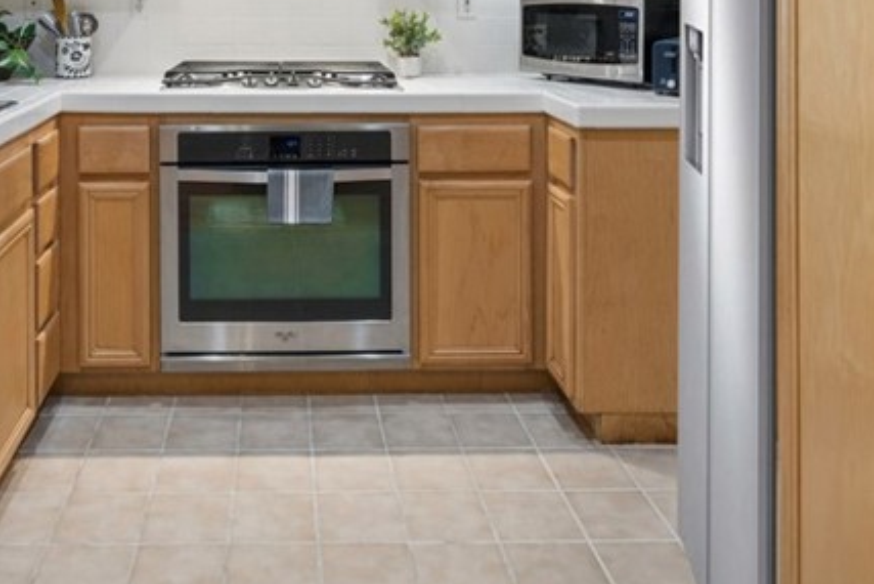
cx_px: 291
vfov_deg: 33.5
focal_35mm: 36
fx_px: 874
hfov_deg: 52.1
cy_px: -9
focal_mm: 15
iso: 400
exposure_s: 1/10
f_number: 8
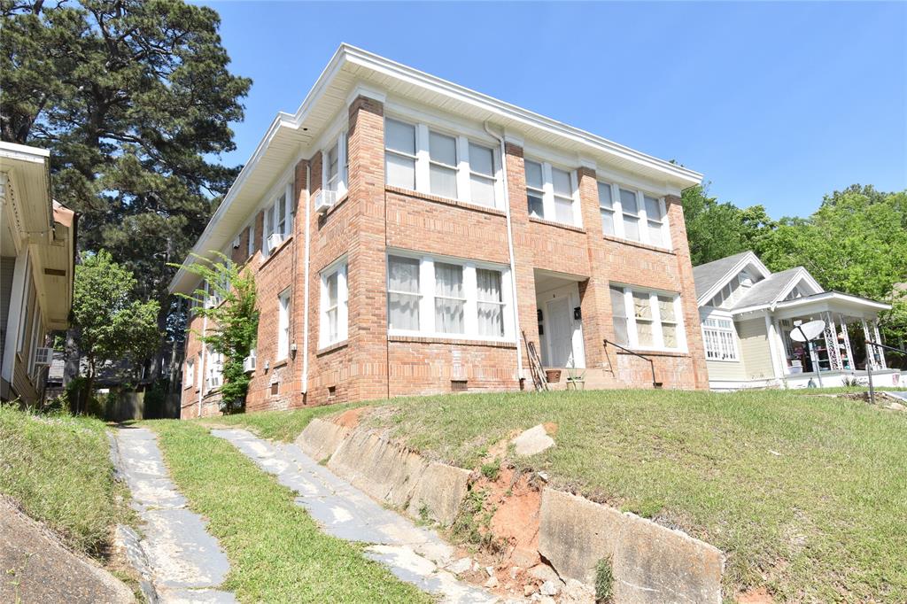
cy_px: 302
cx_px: 454
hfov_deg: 81.2
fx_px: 529
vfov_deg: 59.5
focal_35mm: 21
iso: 500
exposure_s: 1/320
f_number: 13
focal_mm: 14
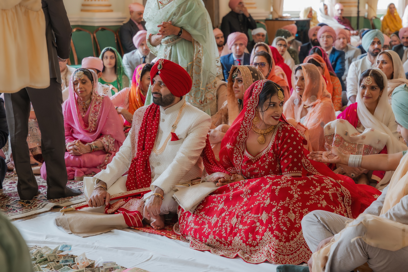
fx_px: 567
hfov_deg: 39.6
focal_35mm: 50
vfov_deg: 27.0
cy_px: 136
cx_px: 204
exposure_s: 1/160
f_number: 2.8
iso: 100
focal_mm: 50
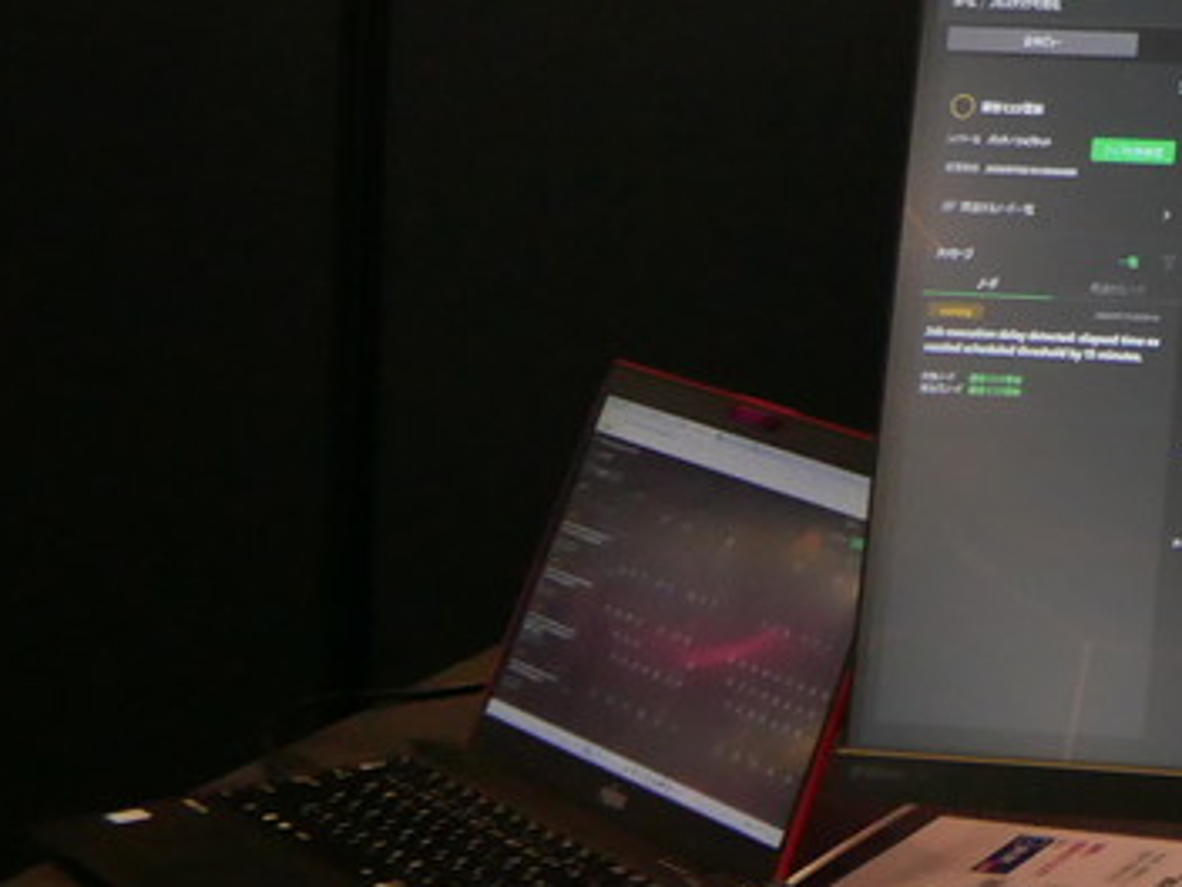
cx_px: 1756
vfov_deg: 12.2
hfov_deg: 15.7
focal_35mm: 116
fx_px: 3961
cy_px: -410
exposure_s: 1/125
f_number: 4
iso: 640
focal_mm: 17
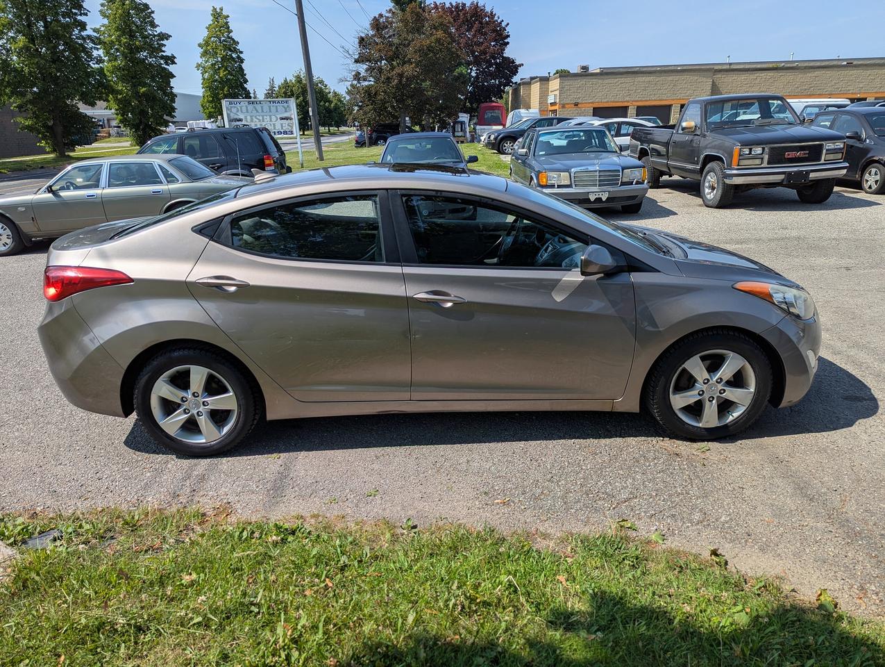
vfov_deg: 56.9
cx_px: 442
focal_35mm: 24
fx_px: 614
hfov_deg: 71.5
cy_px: 334
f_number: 1.85
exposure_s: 1/2309
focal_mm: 6.81
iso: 42
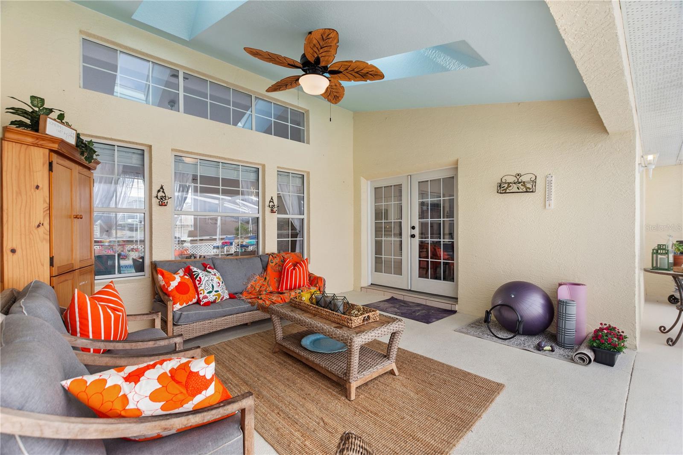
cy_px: 228
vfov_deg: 77.3
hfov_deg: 100.4
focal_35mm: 15
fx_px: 285
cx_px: 342
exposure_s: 1/125
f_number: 4.5
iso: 100
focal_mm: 10
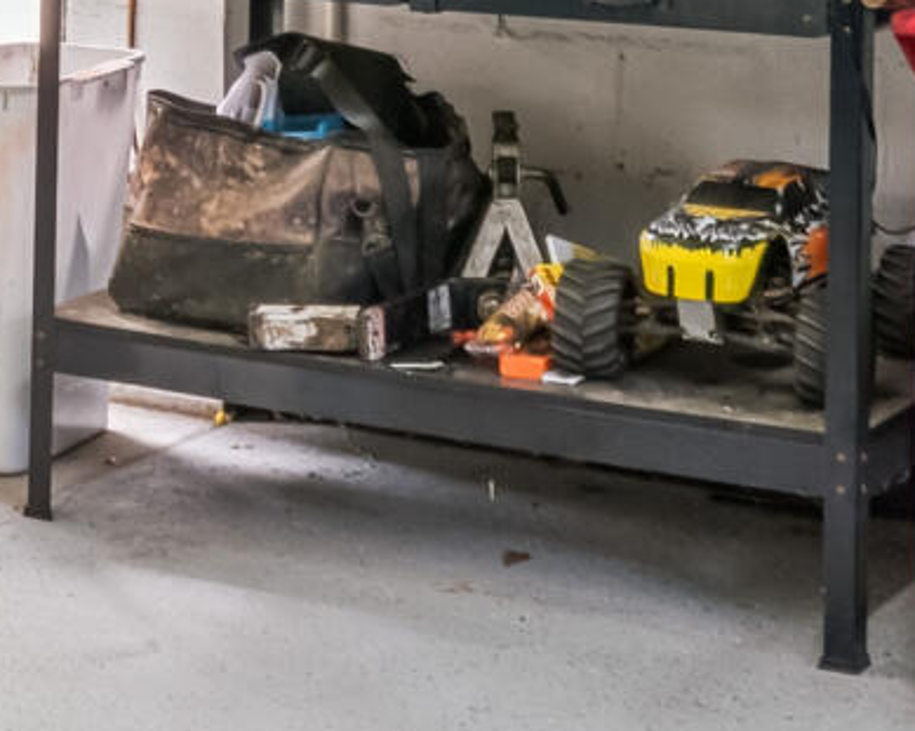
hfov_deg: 15.4
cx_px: 68
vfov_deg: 11.8
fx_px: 3330
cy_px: -474
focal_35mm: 123
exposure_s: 1/20
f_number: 8
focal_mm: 17
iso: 250
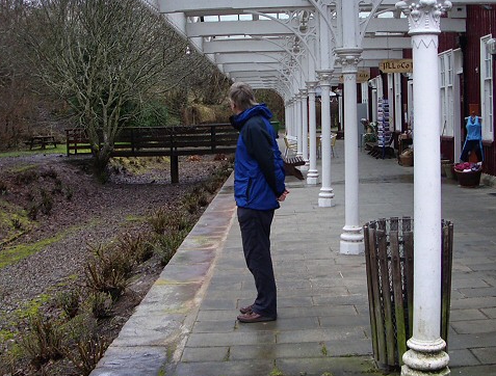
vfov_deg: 31.1
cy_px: 162
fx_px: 676
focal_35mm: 47
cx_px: 268
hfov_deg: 40.2
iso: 80
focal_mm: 5.8
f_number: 2.6
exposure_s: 1/80
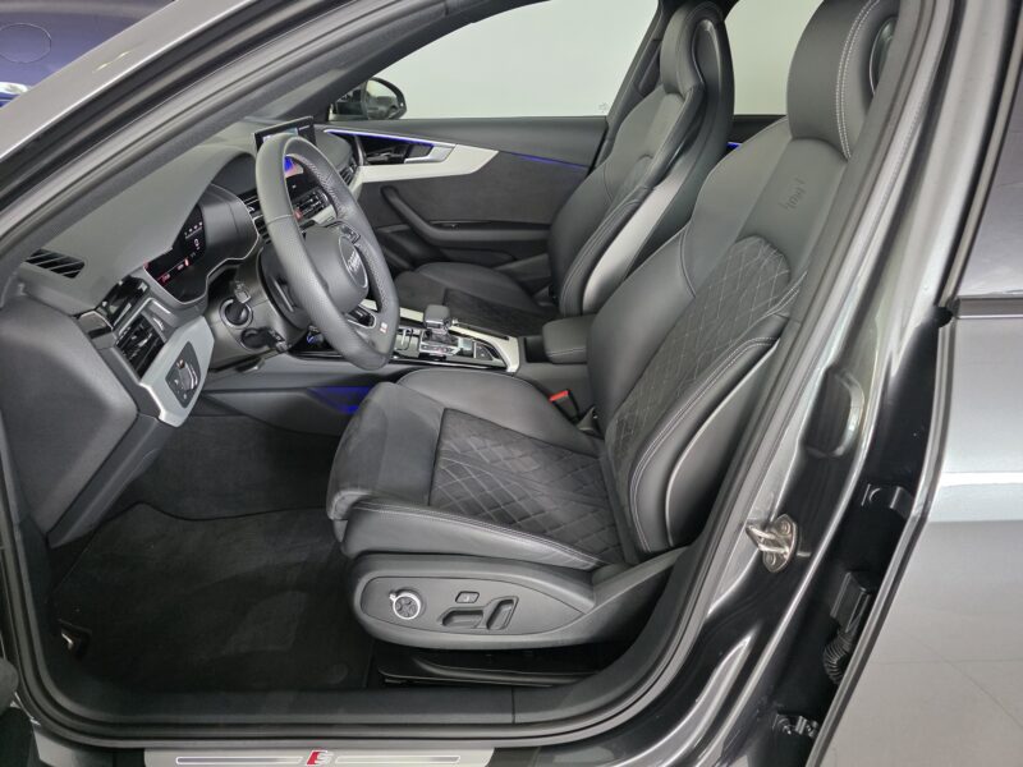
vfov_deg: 58.9
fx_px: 680
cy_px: 384
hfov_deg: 73.9
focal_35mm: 23
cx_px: 512
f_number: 1.7
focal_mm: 6.3
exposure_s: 1/100
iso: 400
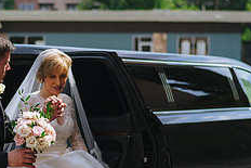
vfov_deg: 10.9
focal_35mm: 125
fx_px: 872
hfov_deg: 16.3
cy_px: 137
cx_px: 68
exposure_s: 1/2000
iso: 100
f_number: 2.2
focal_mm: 50
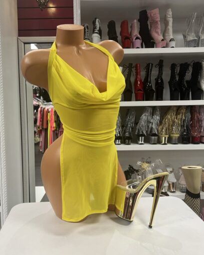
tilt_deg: -2.5
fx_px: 227
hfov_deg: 48.5
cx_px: 96
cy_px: 117
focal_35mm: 30
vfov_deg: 58.7
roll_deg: +1.7
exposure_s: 1/60
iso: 80
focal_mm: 5.7
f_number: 1.5
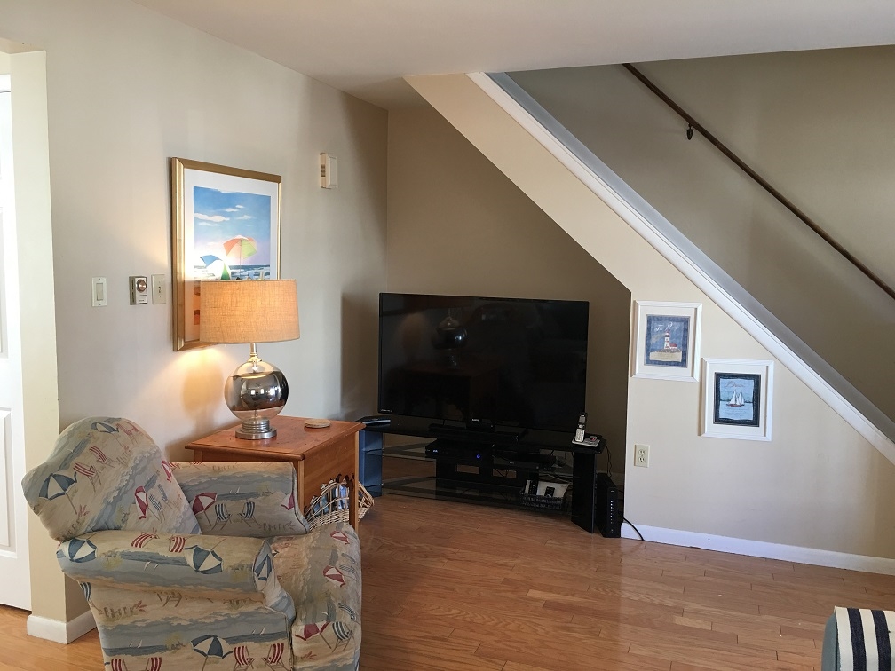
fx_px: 750
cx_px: 448
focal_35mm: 29
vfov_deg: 48.2
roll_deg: -1.1
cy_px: 336
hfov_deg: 61.7
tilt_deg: -5.4
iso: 40
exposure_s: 1/15
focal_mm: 4.15
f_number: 2.2
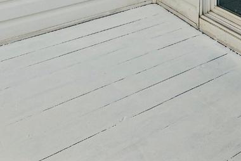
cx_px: 162
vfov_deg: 18.7
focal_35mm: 53
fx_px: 355
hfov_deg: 37.1
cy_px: -143
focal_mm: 14
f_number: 8
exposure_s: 1/500
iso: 100
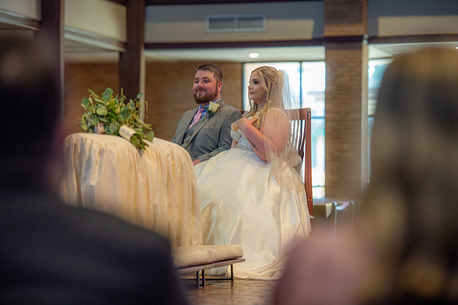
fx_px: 1780
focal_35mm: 140
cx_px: 229
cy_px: 152
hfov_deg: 14.7
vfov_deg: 9.8
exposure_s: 1/125
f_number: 2.8
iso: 1250
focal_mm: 140
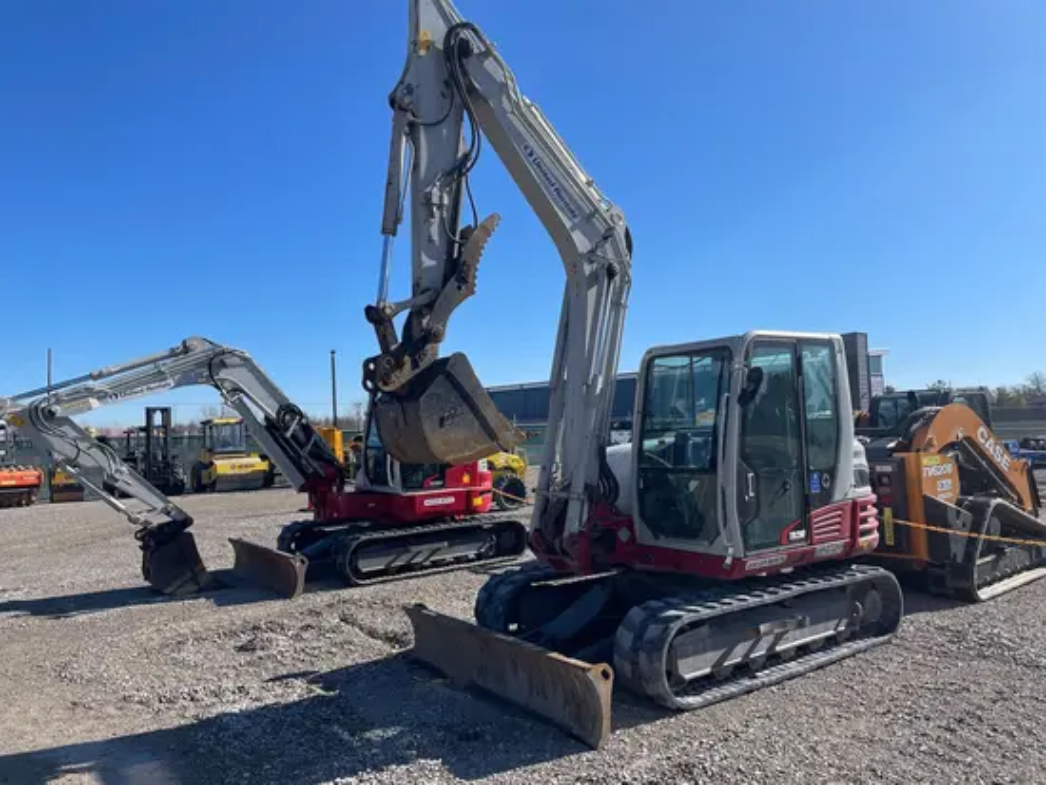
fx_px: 786
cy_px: 392
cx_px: 523
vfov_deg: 53.1
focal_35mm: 26
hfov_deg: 67.3
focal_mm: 4.2
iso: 32
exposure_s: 1/3610
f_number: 1.6
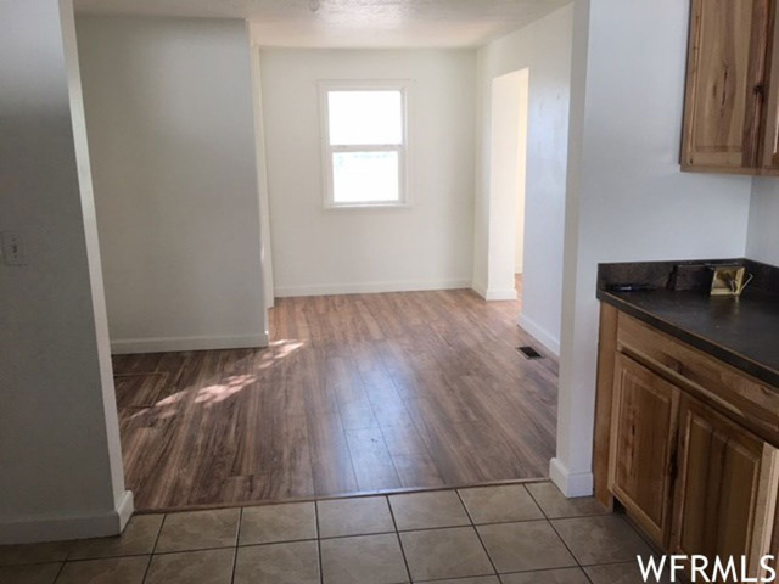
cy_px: 292
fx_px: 653
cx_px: 390
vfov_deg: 48.2
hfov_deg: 61.7
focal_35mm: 29
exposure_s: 1/40
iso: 25
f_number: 2.2
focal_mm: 4.15
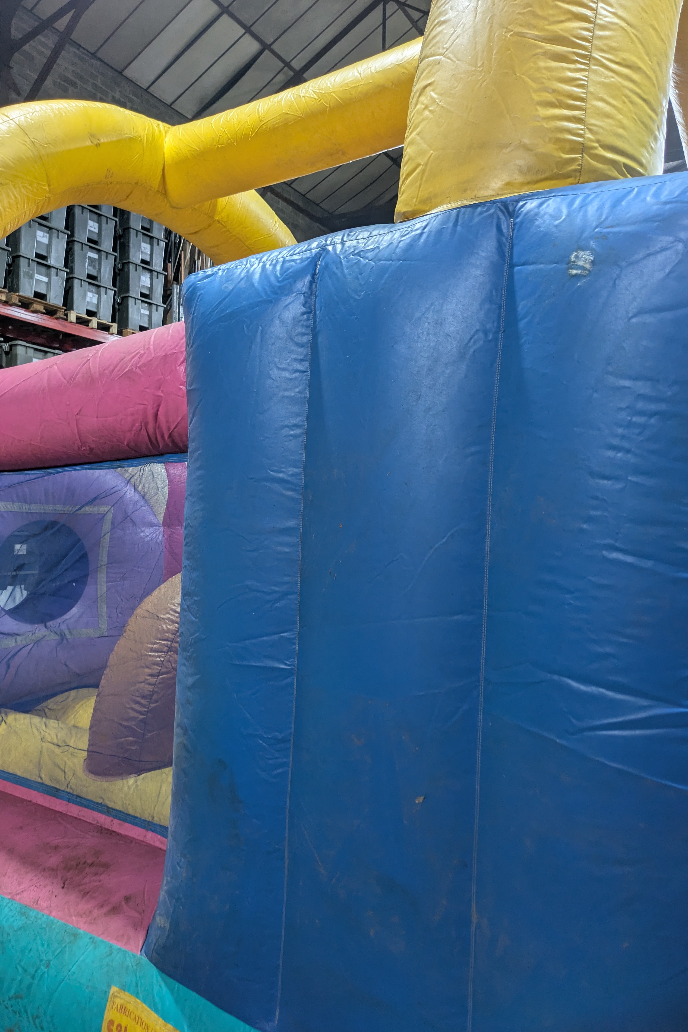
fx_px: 774
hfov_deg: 47.9
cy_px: 503
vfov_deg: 67.4
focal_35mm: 27
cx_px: 361
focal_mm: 5.43
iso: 244
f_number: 1.89
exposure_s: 1/50
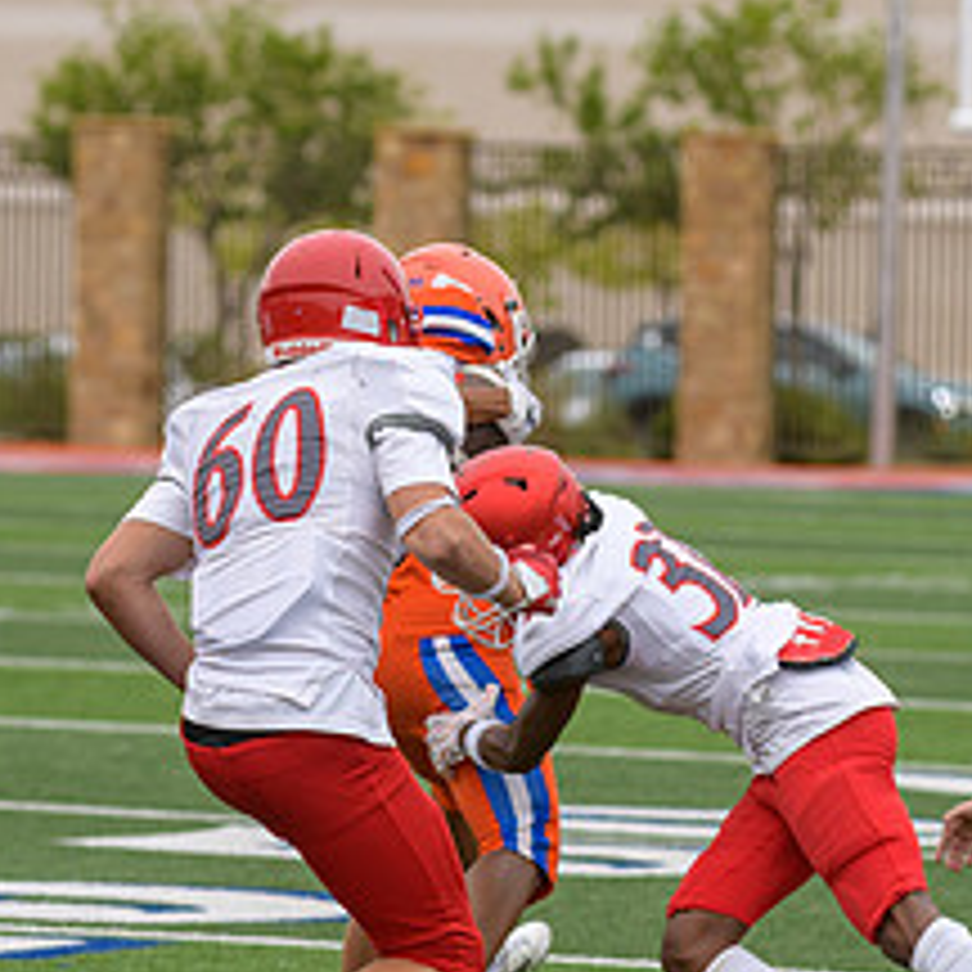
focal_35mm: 319
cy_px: 709
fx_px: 10134
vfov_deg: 5.5
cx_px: 490
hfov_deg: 5.5
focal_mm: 140
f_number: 3.5
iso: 450
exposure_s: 1/1000
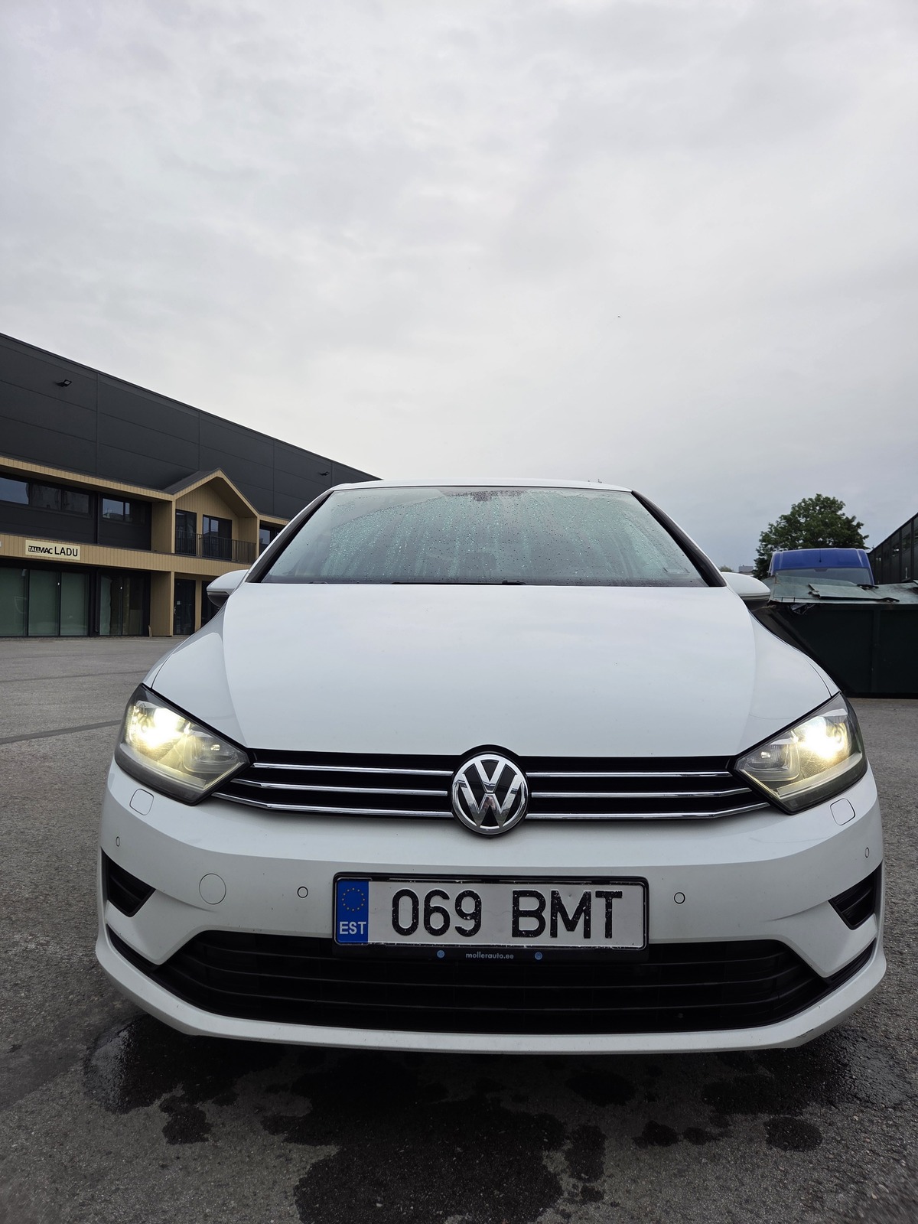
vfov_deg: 73.9
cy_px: 612
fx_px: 813
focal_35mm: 23
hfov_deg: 58.9
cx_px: 459
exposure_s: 1/679
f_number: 1.8
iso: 80
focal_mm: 5.4
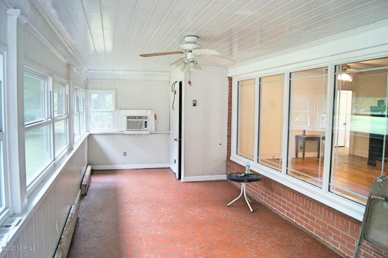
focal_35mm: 27
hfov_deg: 67.5
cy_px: 129
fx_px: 291
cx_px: 194
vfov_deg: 47.8
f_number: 3.5
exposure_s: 1/160
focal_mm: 18
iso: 1600
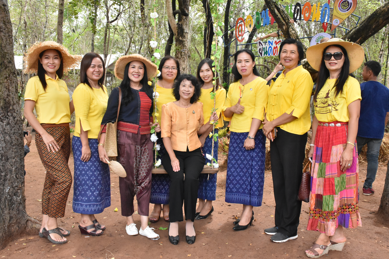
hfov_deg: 53.1
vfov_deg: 36.9
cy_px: 130
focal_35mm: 36
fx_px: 389
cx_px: 194
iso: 2500
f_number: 13
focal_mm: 24
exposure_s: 1/640
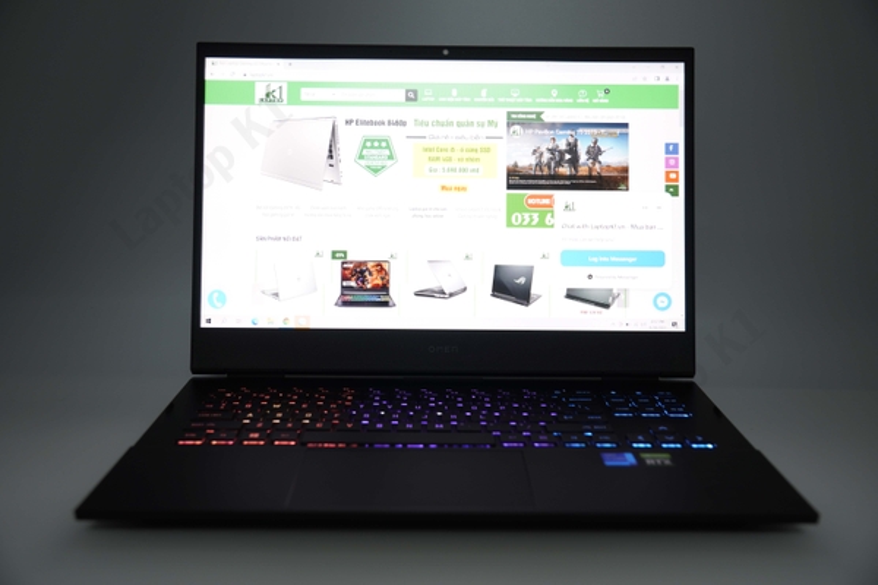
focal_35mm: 39
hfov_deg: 49.6
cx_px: 439
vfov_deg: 34.2
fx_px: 951
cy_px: 292
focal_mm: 26
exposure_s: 1/13
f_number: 2.8
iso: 100
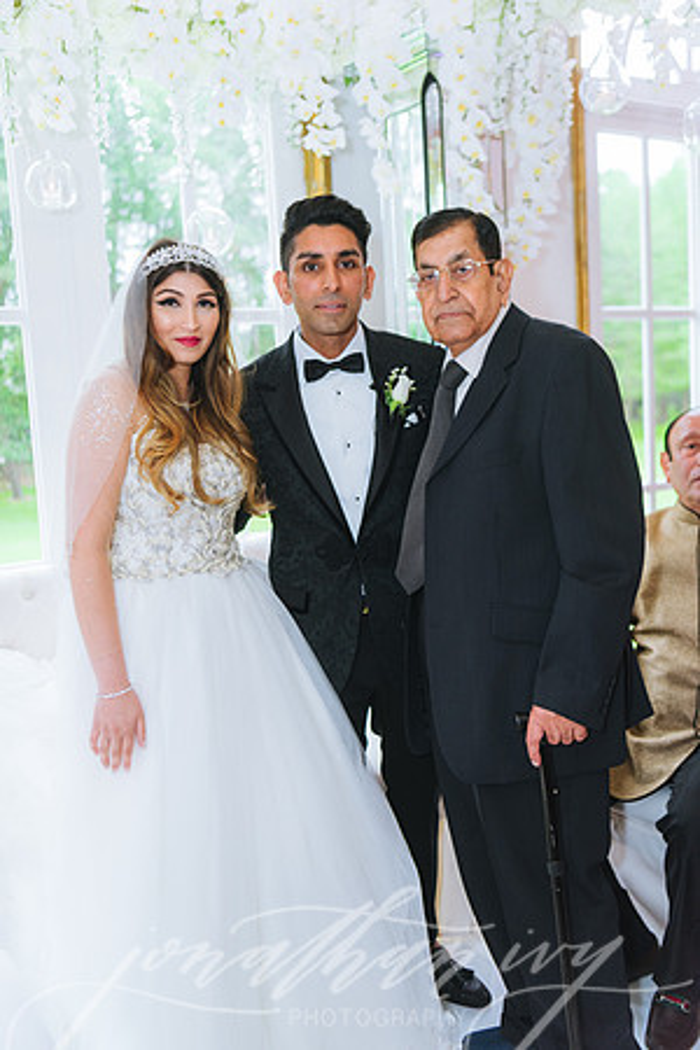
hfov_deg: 36.9
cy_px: 525
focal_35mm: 36
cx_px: 350
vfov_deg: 53.1
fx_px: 1050
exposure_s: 1/200
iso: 800
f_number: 2.8
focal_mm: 36
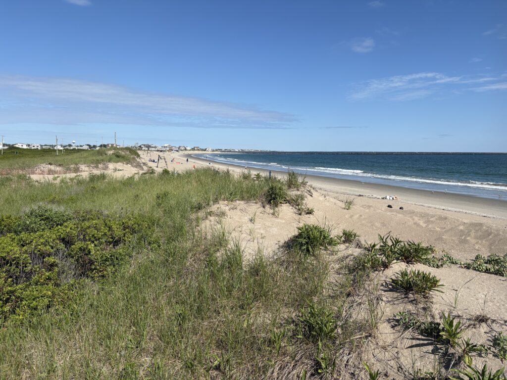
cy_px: 190
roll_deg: -0.4
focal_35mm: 26
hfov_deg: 67.3
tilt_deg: -6.2
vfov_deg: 53.1
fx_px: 381
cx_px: 254
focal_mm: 5.96
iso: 50
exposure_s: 1/4608
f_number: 1.6
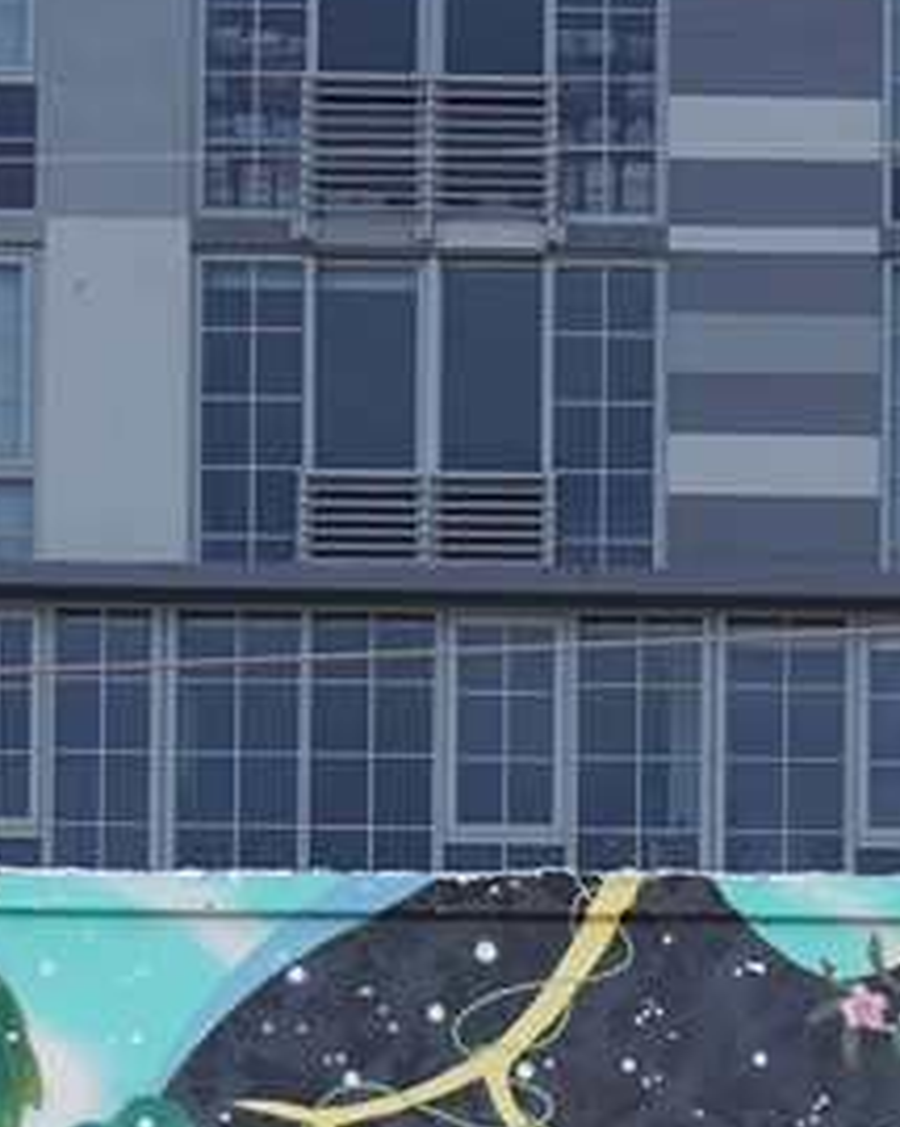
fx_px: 7662
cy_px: 2732
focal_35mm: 230
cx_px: 1139
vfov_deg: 7.8
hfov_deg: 6.7
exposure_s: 1/100
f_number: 9
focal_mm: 33
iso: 100
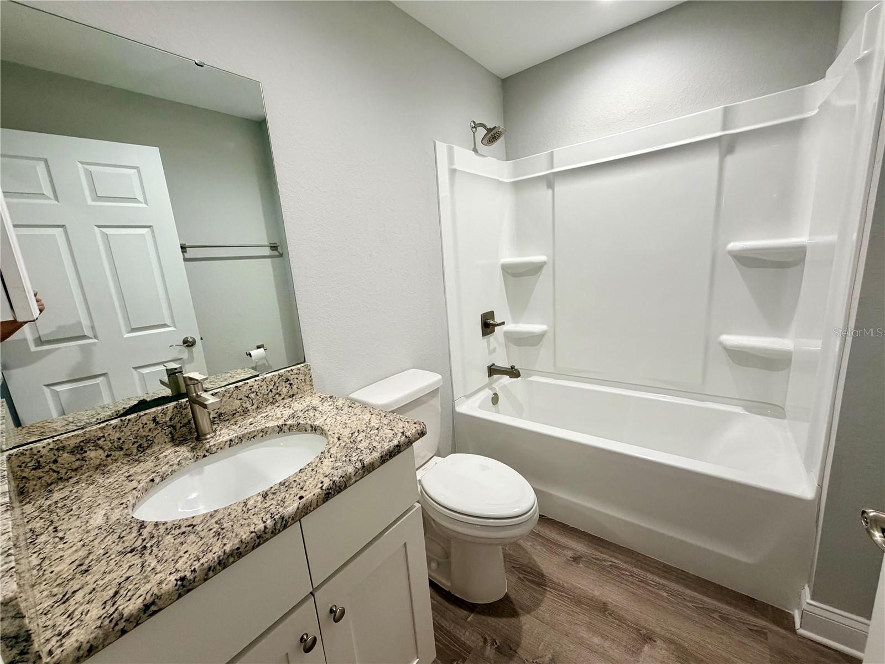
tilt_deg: -11.4
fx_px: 358
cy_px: 332
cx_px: 442
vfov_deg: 85.7
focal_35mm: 14
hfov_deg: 102.1
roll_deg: +4.9
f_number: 2.2
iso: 200
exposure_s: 1/120
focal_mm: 2.22
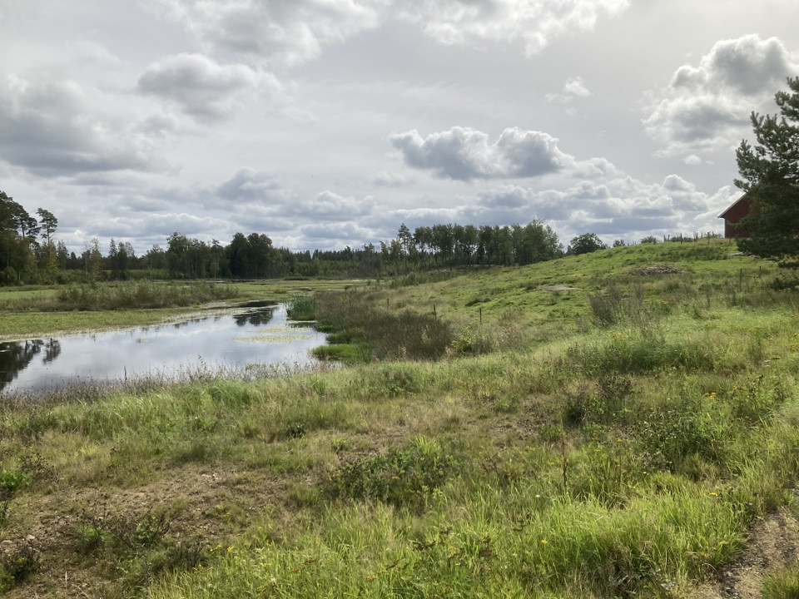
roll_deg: +0.1
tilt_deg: -1.6
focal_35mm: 28
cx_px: 400
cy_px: 300
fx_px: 646
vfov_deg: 49.7
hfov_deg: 63.4
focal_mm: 3.99
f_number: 1.8
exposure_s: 1/4000
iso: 20
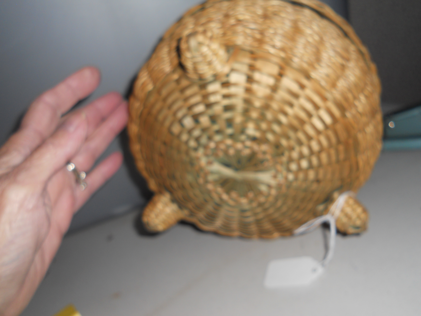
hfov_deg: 56.8
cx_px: 210
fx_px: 389
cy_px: 158
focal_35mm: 32
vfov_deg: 44.2
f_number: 8.8
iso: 80
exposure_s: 1/25
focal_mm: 5.8
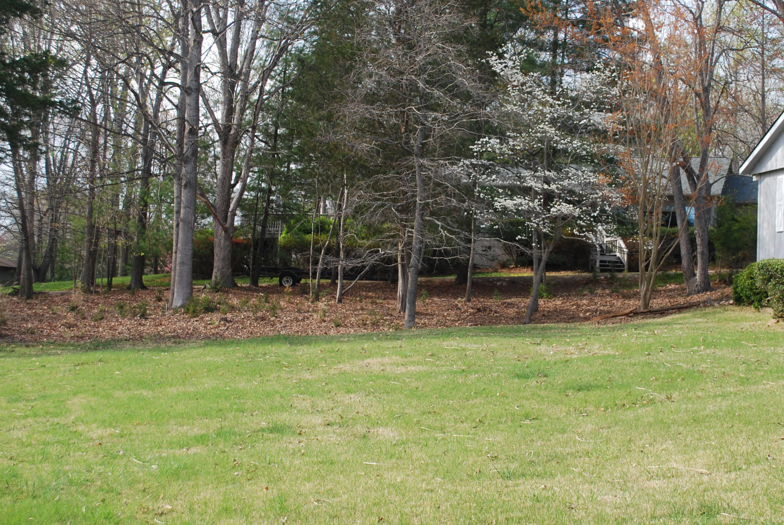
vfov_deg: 26.5
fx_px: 1112
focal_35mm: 51
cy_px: 222
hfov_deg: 38.6
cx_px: 483
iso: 200
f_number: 5.6
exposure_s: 1/125
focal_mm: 26
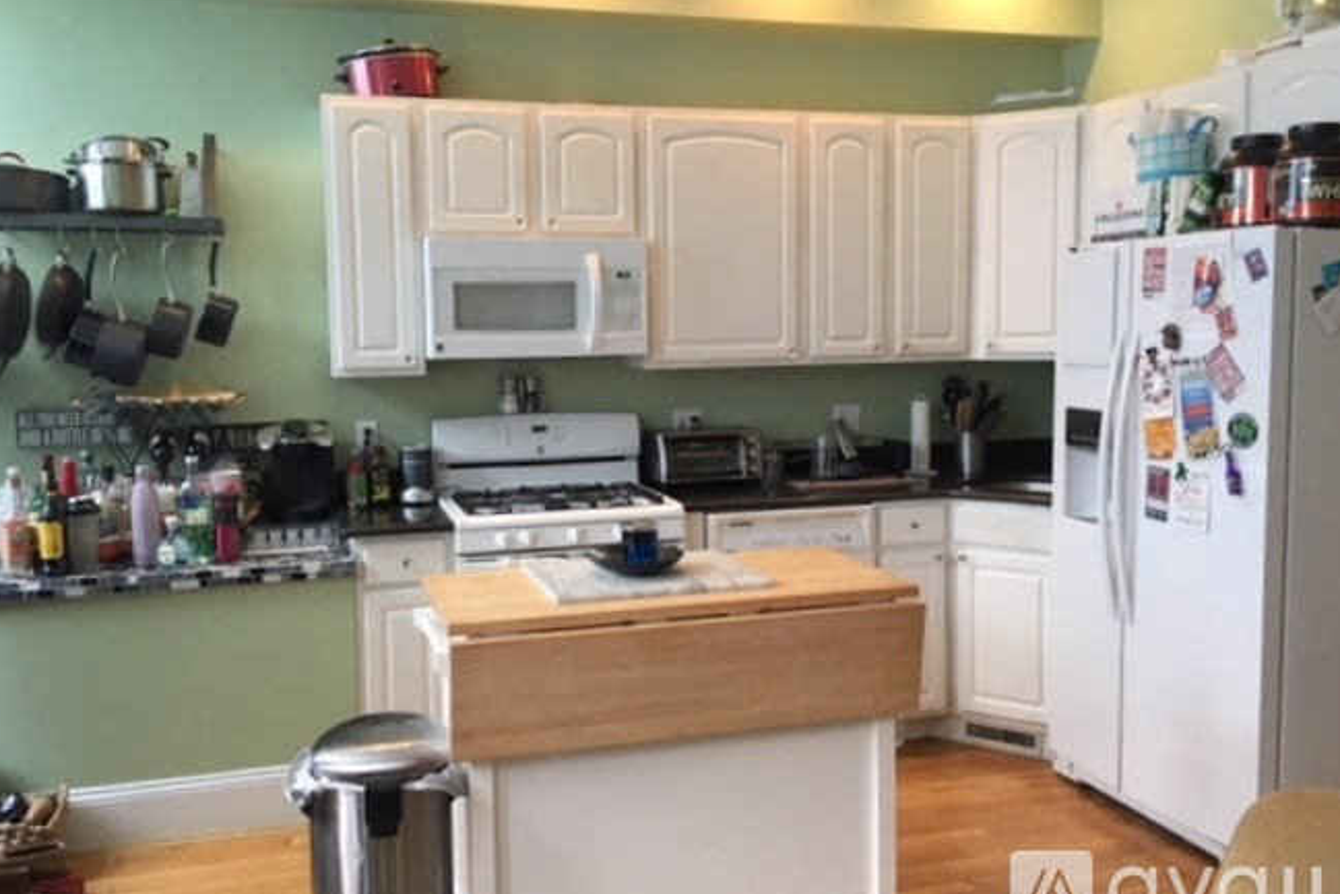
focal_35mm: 31
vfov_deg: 42.3
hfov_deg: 60.3
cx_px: 656
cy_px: 417
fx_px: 1154
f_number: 2.2
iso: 64
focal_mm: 4.15
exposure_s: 1/30
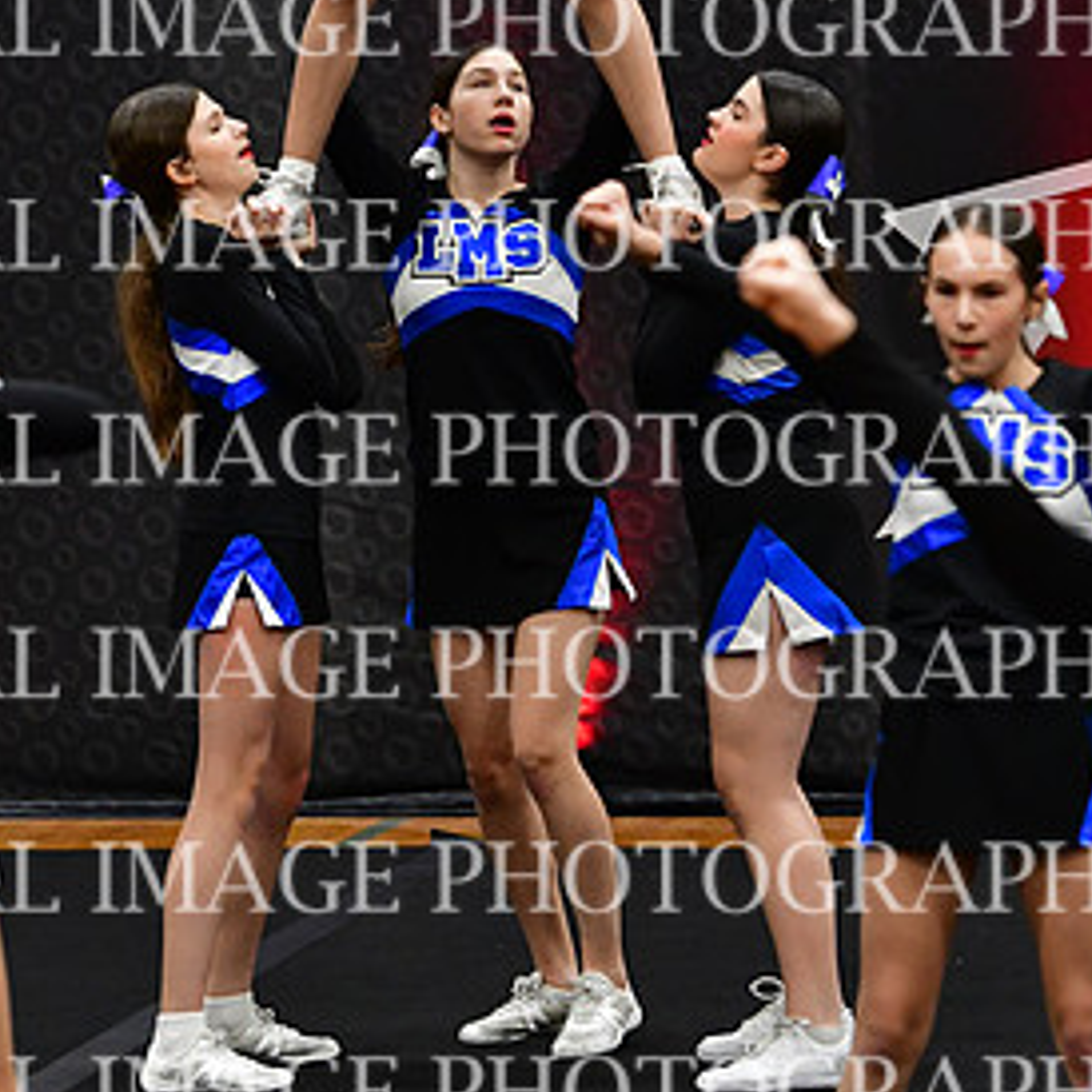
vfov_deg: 5.0
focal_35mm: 351
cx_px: 405
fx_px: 12527
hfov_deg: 5.0
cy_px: 128
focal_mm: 130
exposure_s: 1/500
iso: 4000
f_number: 3.5
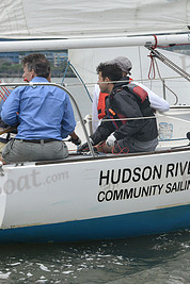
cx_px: 125
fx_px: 1203
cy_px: 120
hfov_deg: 9.0
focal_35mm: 152
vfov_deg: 13.5
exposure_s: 1/800
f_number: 7.1
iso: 400
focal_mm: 70
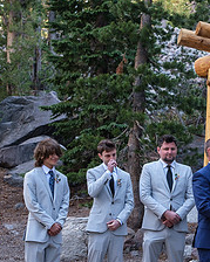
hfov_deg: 17.6
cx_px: 212
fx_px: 661
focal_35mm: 85
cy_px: 195
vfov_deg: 22.3
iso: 160
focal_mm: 23
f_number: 3.2
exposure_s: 1/60
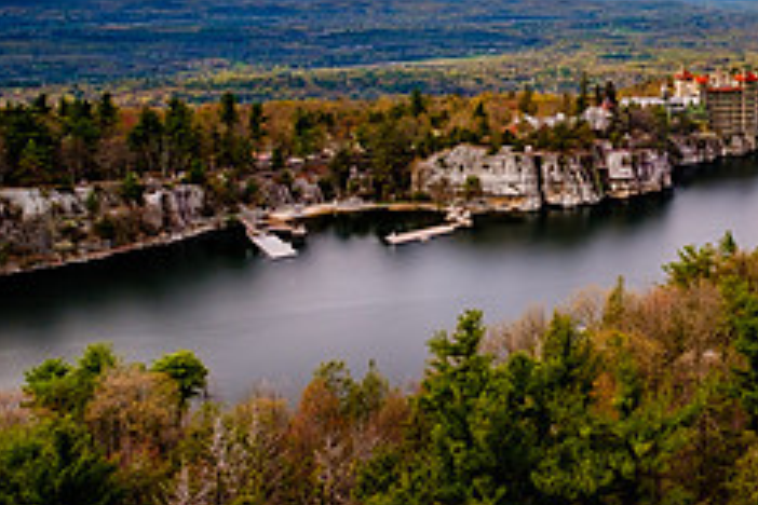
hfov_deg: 46.3
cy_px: 124
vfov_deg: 33.5
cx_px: 634
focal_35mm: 39
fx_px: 821
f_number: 11
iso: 160
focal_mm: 10
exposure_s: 17
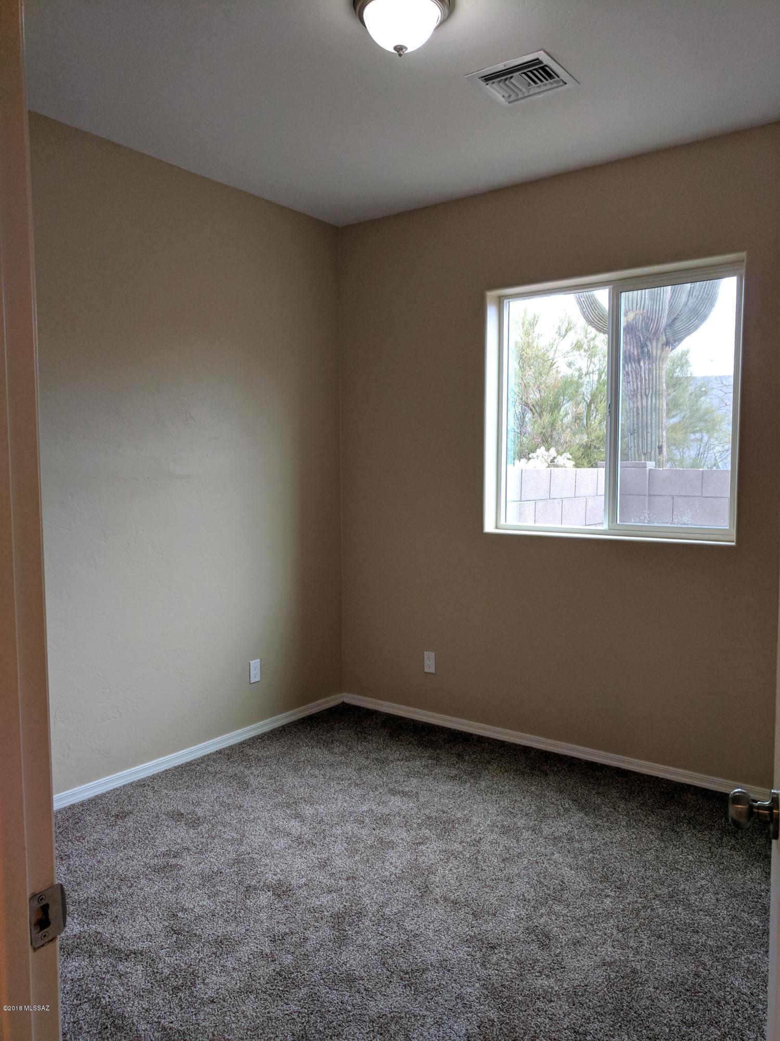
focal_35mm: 26
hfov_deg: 53.1
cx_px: 390
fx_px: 781
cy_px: 520
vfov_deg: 67.3
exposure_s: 1/120
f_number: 2
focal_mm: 4.67
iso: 181
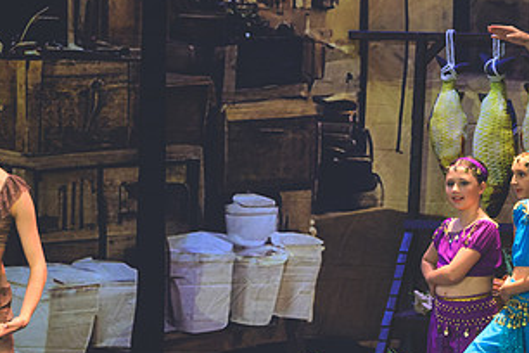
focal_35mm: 569
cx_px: 481
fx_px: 8360
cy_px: 225
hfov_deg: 3.6
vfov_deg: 2.4
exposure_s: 1/500
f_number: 2.8
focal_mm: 200
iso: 1800
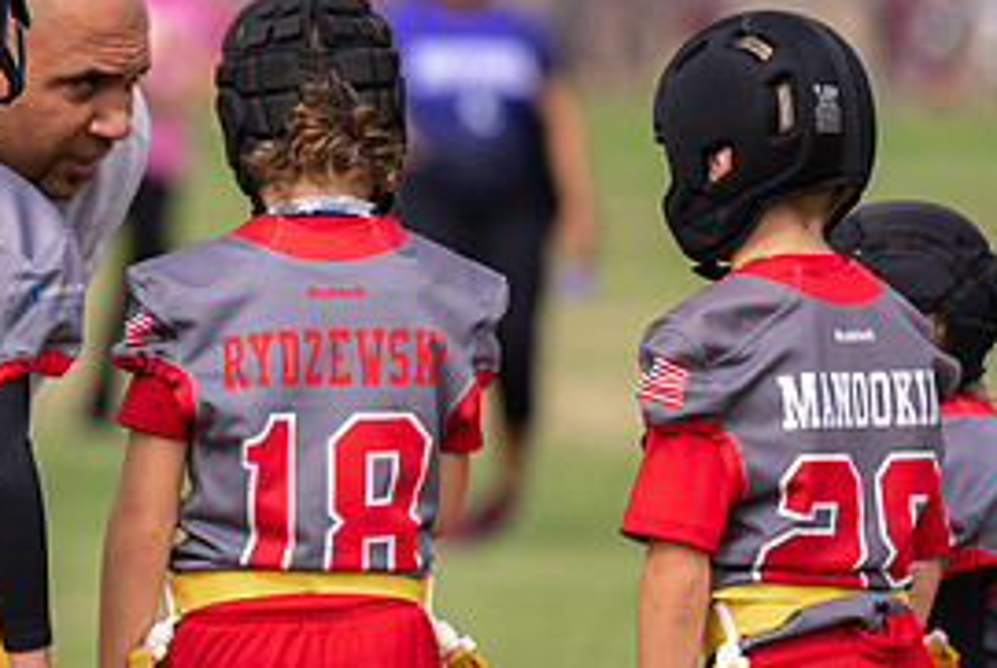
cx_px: 16
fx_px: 14203
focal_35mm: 512
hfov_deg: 4.0
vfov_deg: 2.7
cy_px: 295
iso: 100
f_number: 2.8
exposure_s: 1/1600
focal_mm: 200
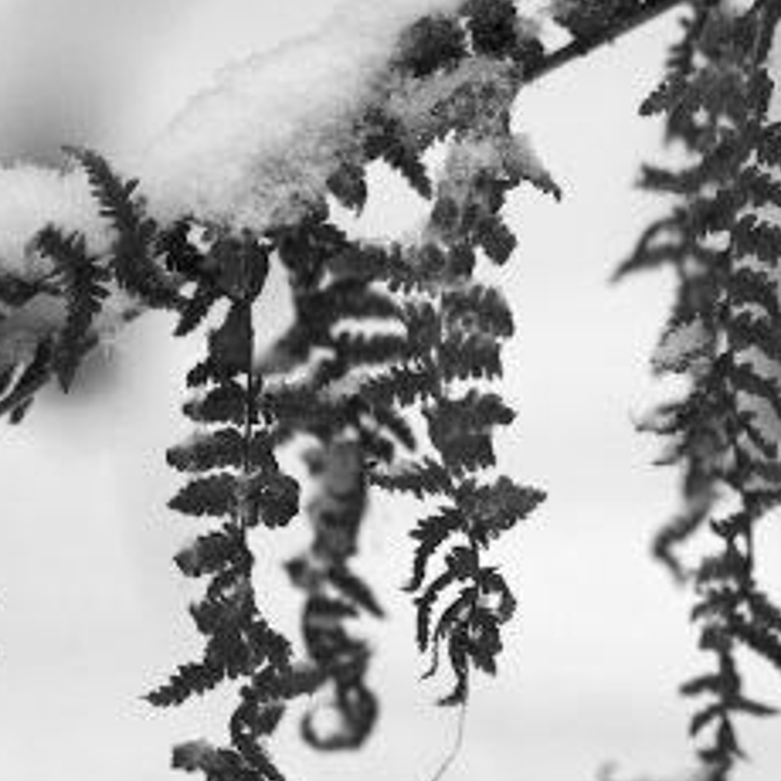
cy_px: 353
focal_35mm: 283
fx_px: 7224
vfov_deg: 6.2
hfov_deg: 6.2
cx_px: 666
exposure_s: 1/400
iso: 200
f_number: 1.8
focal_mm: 85
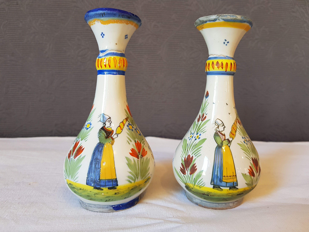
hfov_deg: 67.3
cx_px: 154
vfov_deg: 53.1
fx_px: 232
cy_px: 116
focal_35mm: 26
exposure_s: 1/50
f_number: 1.7
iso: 125
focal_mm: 4.2
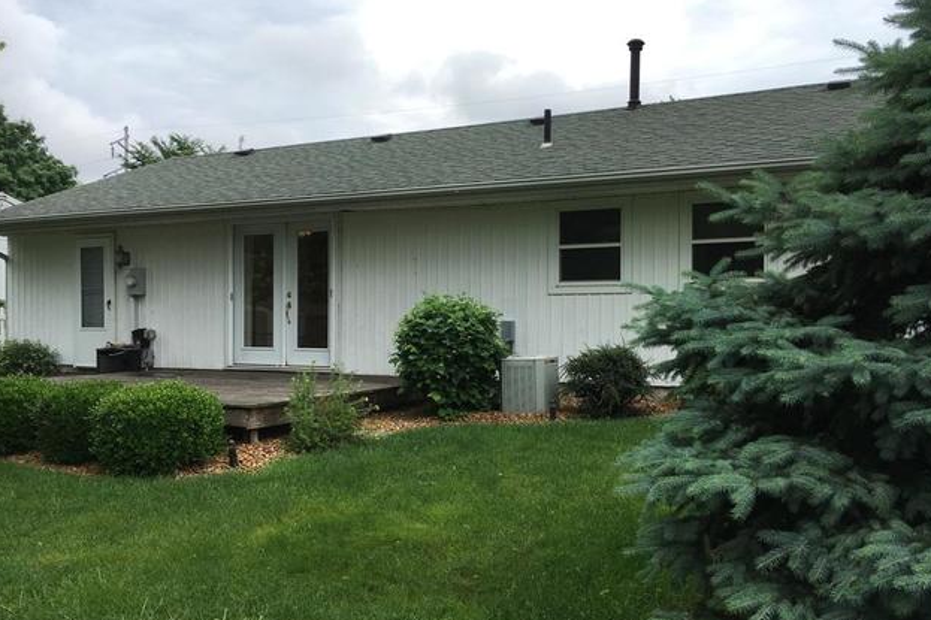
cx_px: 471
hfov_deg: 60.3
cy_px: 332
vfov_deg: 42.3
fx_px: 801
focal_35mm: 31
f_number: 2.2
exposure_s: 1/864
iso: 25
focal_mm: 4.15
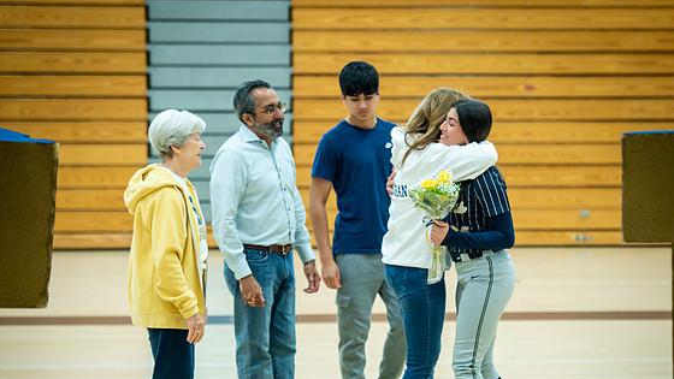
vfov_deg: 7.4
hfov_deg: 13.2
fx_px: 2913
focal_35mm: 163
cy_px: 263
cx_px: 474
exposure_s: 1/200
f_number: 4
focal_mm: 110
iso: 3200
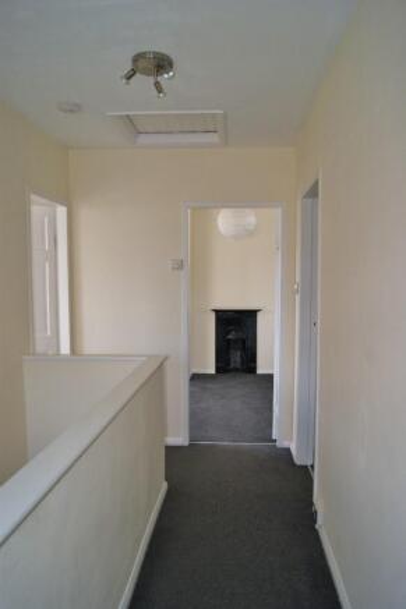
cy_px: 304
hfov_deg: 47.9
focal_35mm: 27
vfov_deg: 67.4
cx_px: 203
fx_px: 457
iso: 400
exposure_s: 1/80
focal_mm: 18
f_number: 5.6
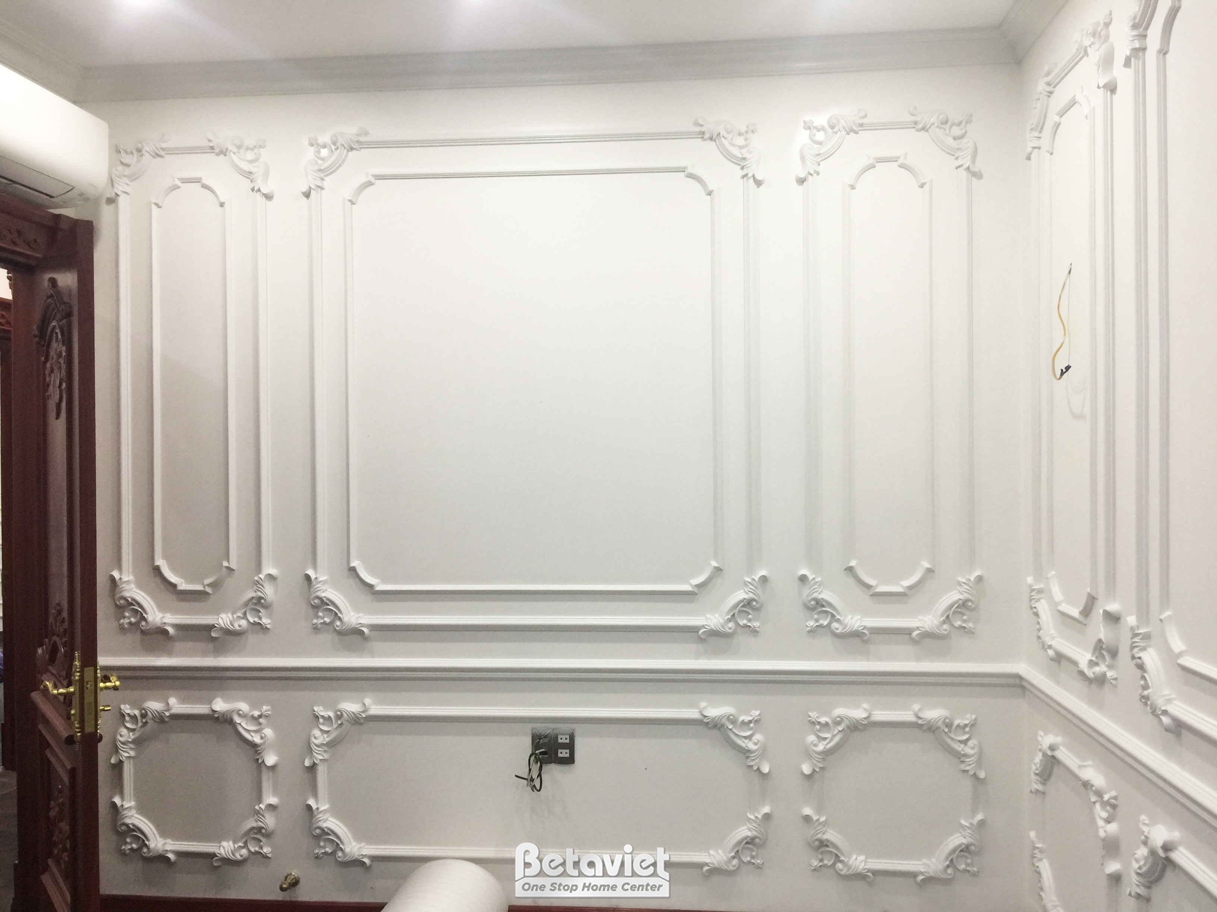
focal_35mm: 29
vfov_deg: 48.2
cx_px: 608
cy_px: 456
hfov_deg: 61.7
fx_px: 1020
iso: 40
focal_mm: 4.15
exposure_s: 1/17
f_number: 2.2
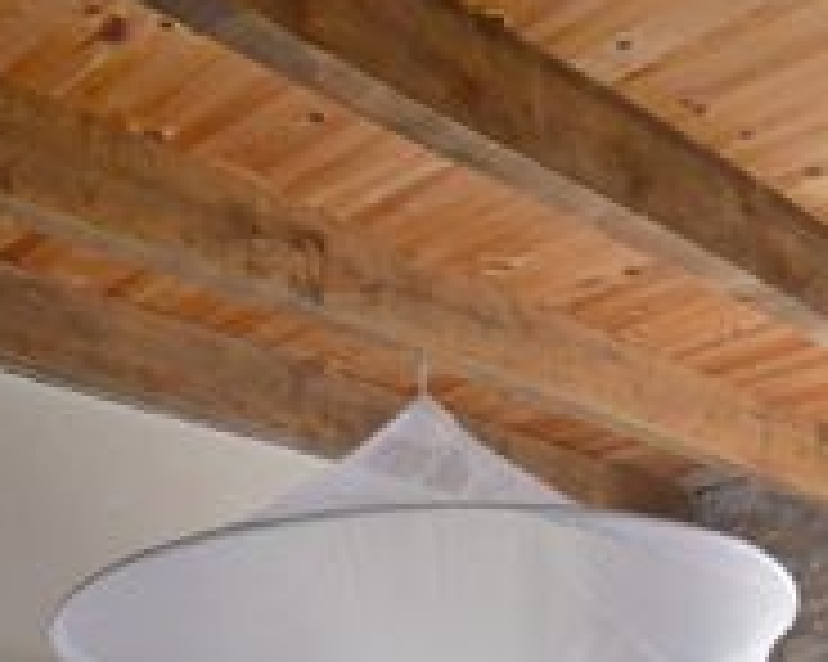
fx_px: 1323
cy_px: 968
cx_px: 542
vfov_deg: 23.2
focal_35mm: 54
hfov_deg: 34.5
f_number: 3.5
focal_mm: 10
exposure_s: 1/60
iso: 1000
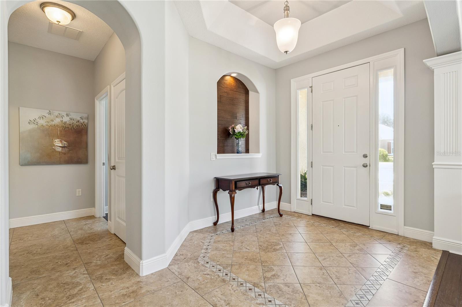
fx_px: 218
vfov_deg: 70.4
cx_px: 231
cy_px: 154
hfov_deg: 93.3
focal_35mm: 17
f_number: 10
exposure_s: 1/25
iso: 800
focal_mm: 17
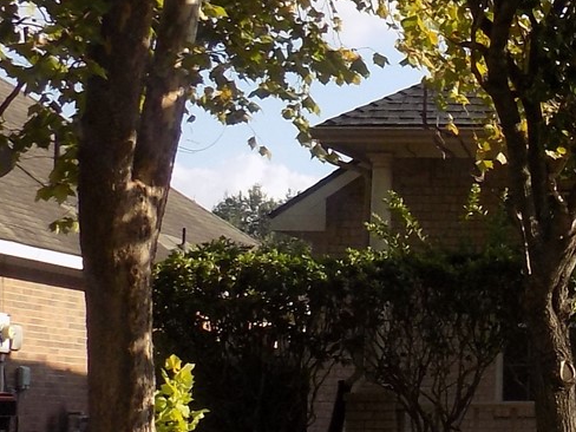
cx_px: 999
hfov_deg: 14.1
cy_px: 271
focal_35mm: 126
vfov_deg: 11.8
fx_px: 2097
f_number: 3.3
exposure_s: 1/500
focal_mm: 5.3
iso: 80
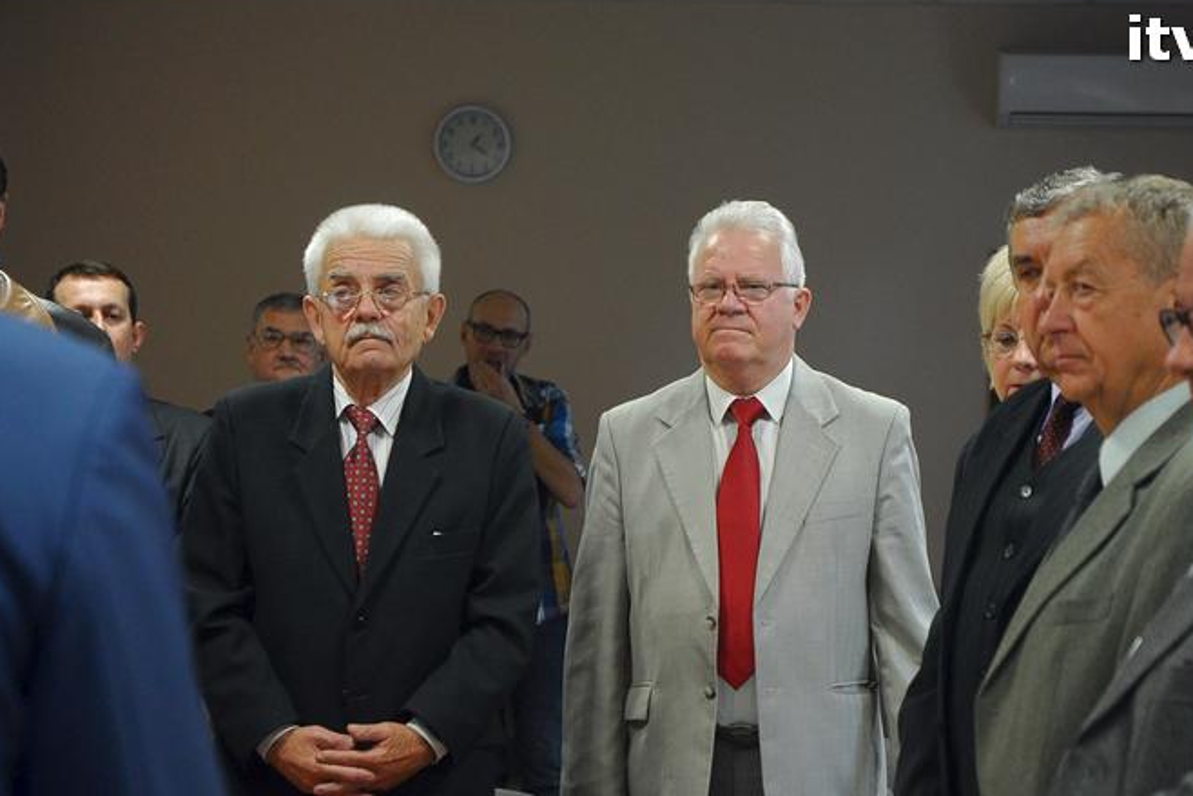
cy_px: 496
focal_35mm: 120
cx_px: 765
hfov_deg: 17.0
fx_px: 3977
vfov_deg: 11.4
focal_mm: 62
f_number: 4.5
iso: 1250
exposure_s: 1/50
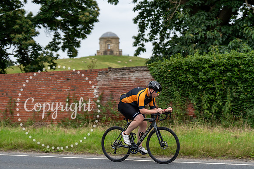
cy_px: 84
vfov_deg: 17.3
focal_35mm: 79
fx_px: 557
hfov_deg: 25.7
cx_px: 127
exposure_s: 1/640
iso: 1000
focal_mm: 79
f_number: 3.2
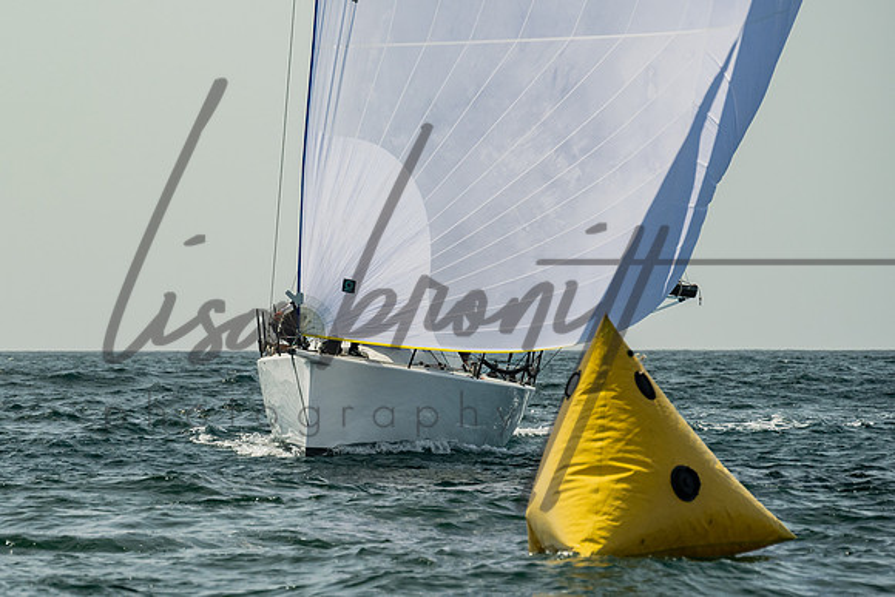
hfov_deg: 7.6
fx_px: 6764
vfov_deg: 5.1
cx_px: 264
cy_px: 302
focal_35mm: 272
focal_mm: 165
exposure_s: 1/1000
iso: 320
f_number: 6.3
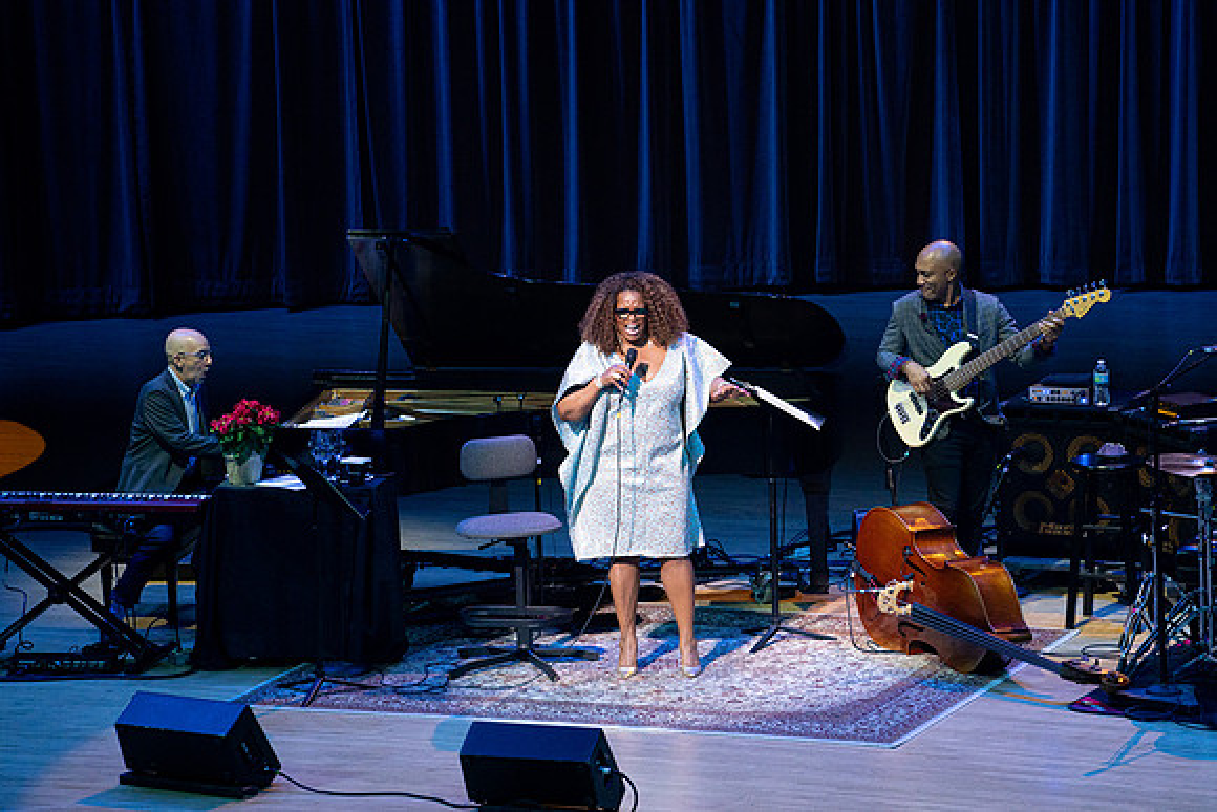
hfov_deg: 10.3
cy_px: 406
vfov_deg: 6.9
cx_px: 608
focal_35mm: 200
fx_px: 6762
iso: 2500
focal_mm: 200
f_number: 5.6
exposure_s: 1/320
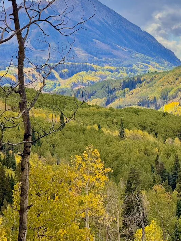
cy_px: 118
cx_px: 125
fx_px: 1262
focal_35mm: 181
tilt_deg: -1.5
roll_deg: +3.7
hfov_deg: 8.2
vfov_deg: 10.9
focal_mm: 15.66
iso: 50
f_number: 2.8
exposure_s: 1/1167
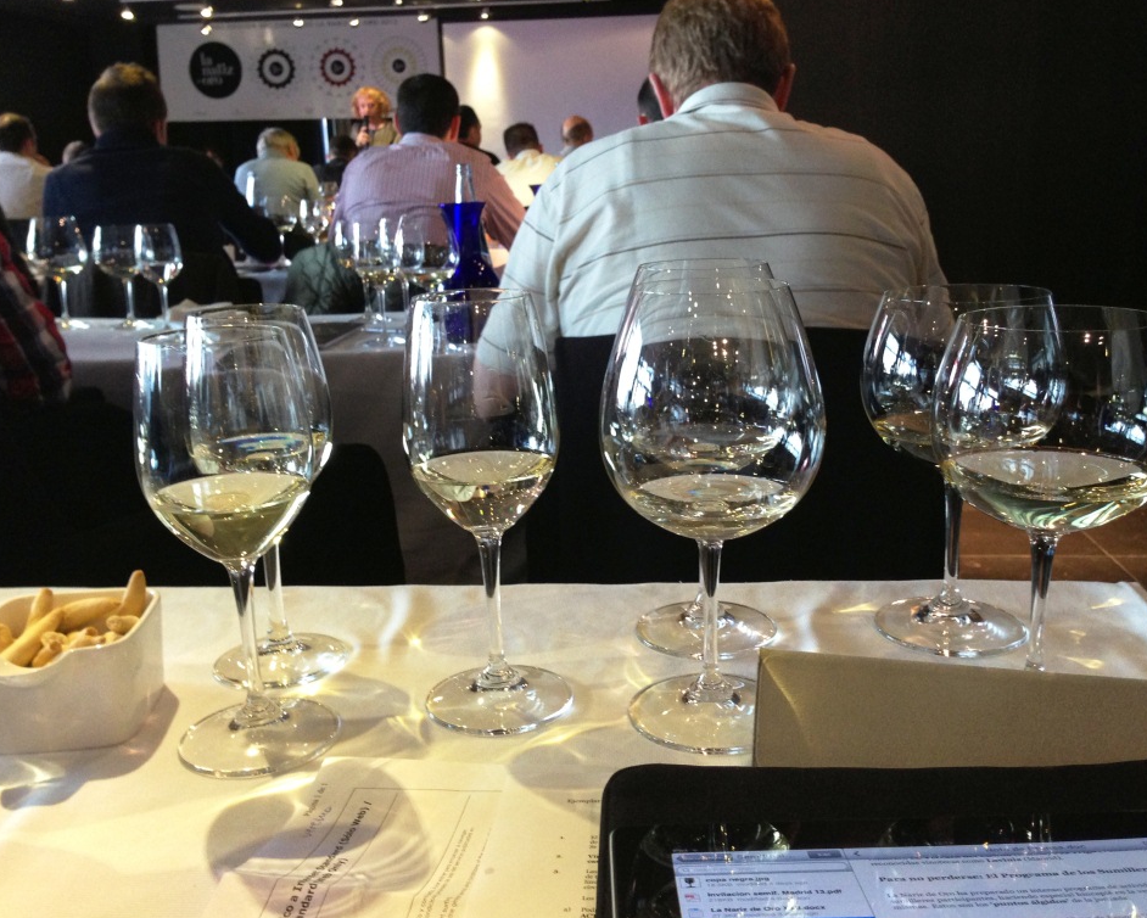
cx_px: 578
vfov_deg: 42.2
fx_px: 1188
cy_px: 461
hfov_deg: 51.5
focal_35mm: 35
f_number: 2.4
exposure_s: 1/20
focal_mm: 4.13
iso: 250
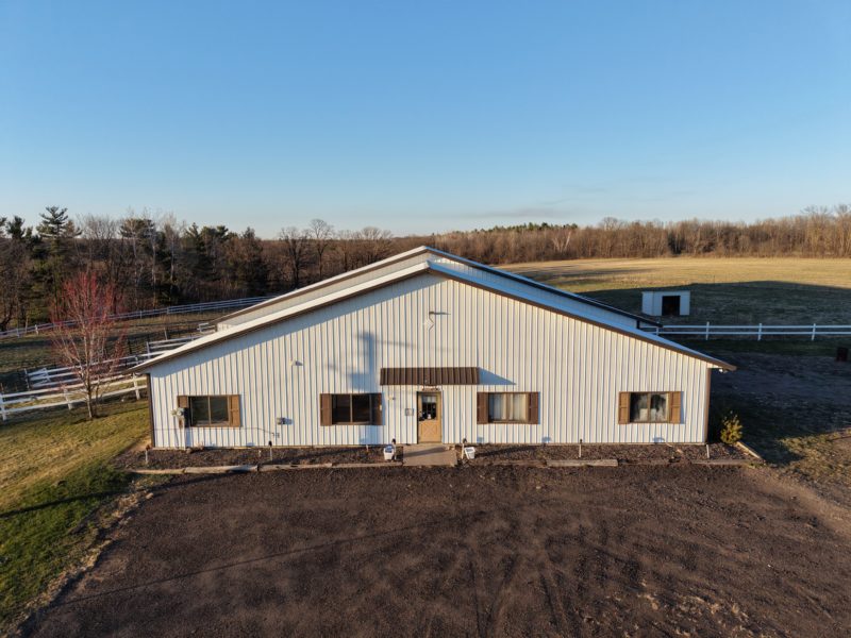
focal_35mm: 24
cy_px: 319
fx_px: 590
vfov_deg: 56.8
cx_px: 426
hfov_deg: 71.6
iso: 100
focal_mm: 8.67
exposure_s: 1/800
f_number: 1.8
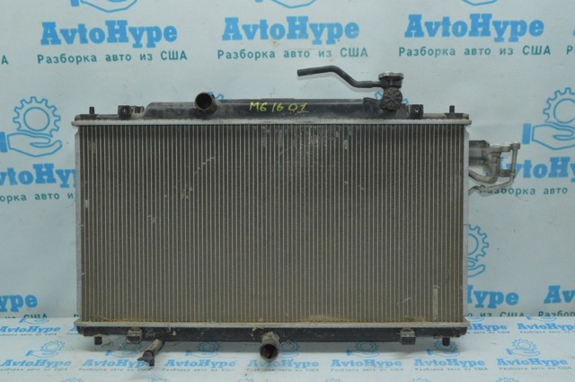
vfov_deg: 35.4
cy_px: 191
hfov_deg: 51.3
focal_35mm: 38
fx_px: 598
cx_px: 288
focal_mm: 25
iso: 2200
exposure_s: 1/40
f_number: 16
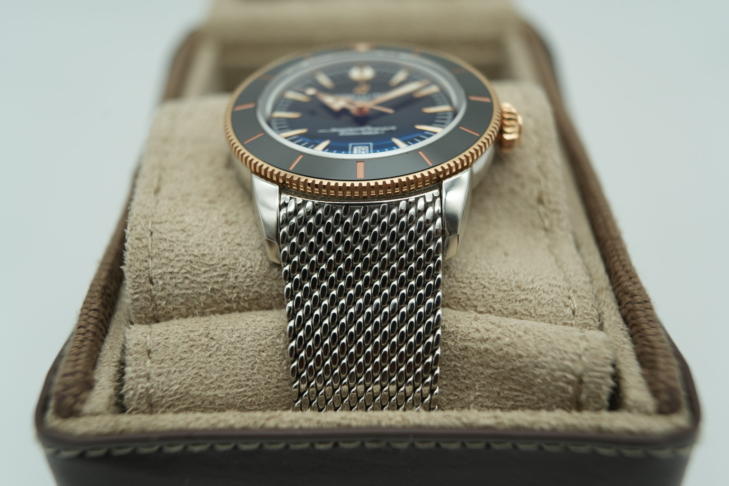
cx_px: 364
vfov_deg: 37.9
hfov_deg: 54.4
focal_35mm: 35
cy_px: 243
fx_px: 709
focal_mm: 35
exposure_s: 1/250
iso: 400
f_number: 5
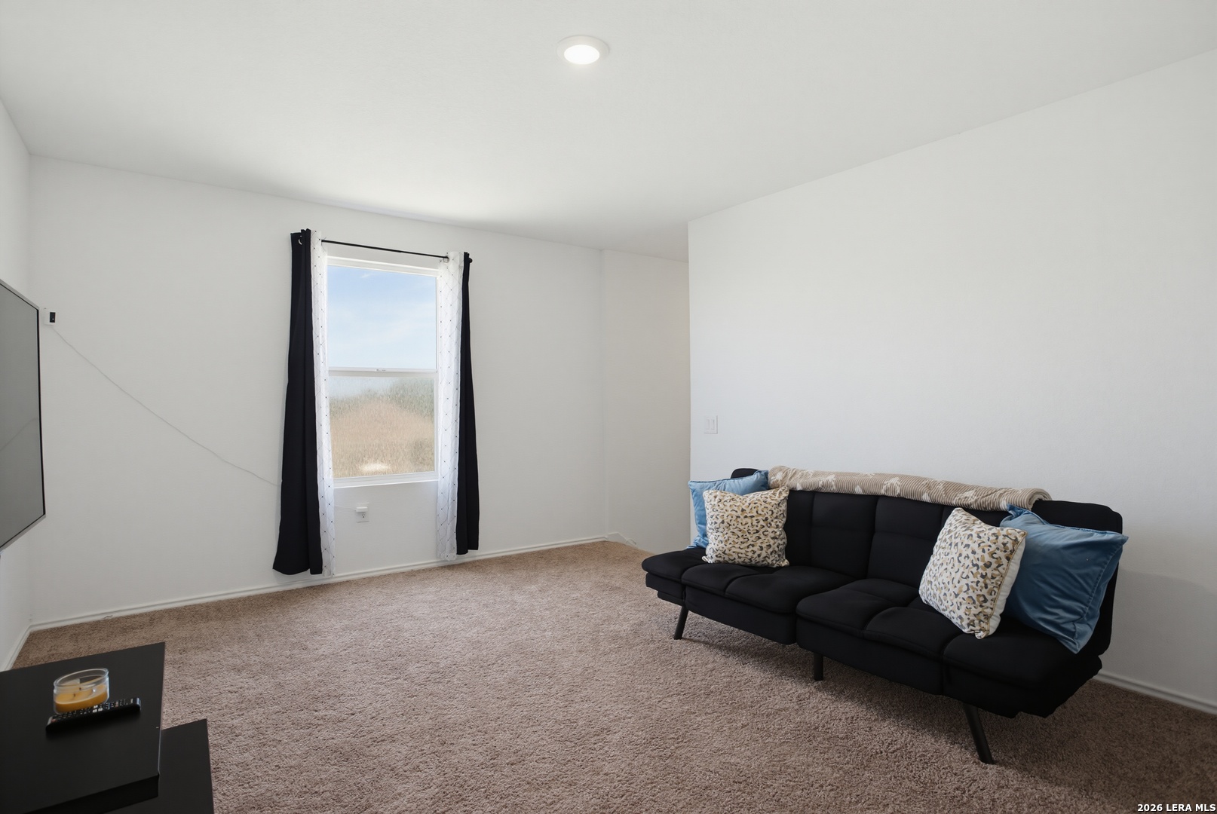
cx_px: 608
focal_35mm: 19
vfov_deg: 64.7
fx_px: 643
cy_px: 407
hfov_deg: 86.8
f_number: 7.1
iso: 320
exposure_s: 1/13
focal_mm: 19
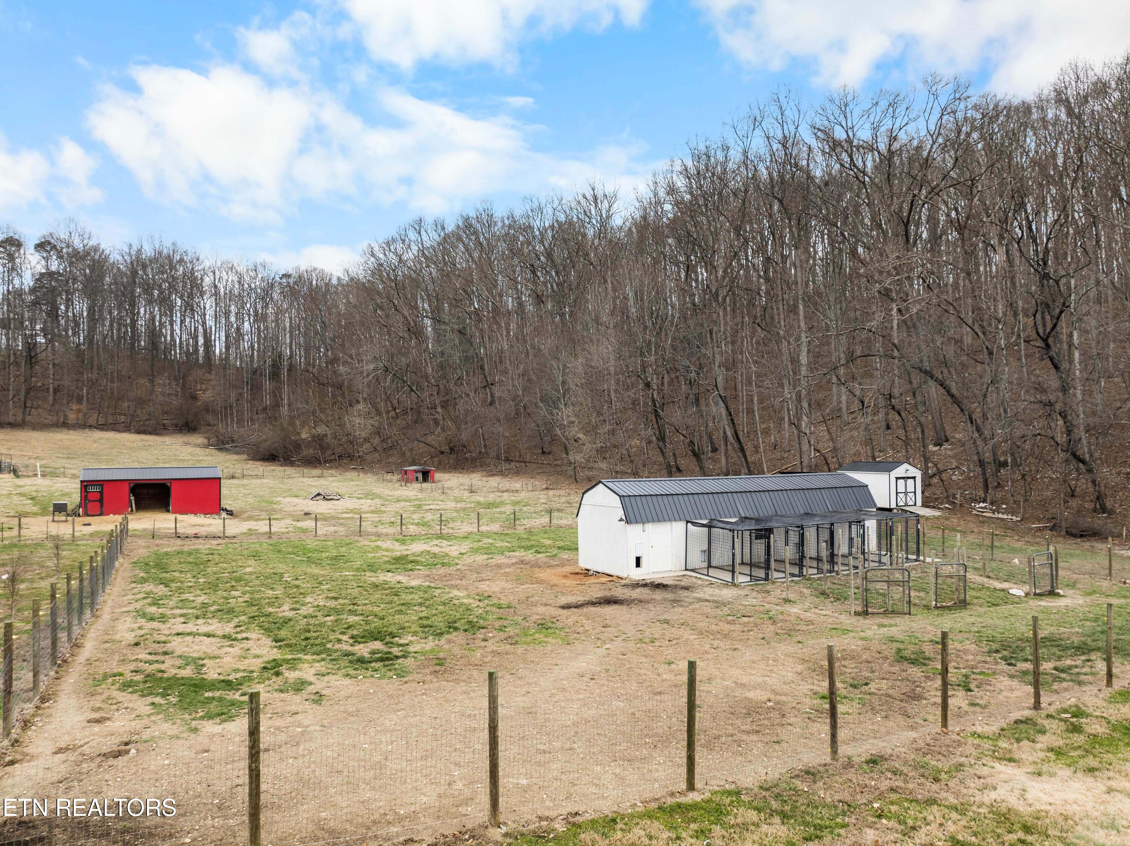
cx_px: 565
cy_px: 423
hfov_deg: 71.6
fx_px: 783
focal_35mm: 24
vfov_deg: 56.8
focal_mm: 12.29
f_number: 2.8
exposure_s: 1/100
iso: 190
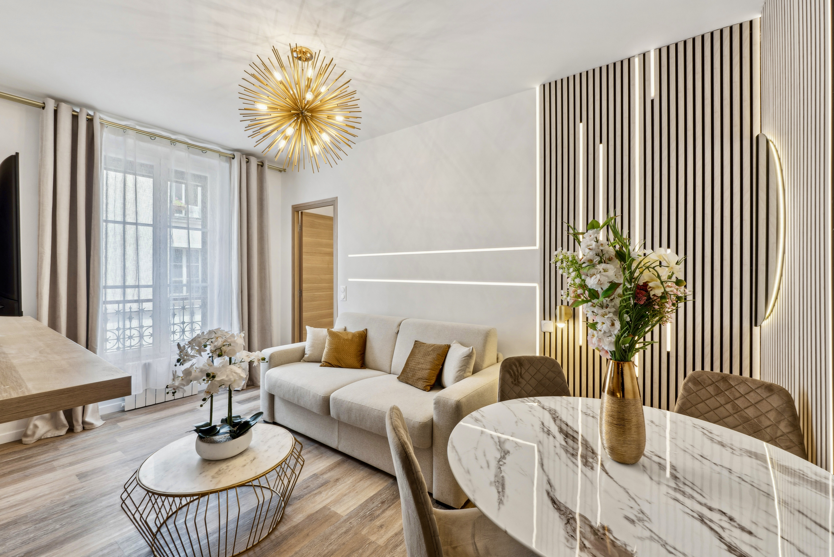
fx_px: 348
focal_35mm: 15
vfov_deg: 77.4
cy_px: 278
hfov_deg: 100.4
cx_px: 417
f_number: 11
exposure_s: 1/5
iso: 100
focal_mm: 10
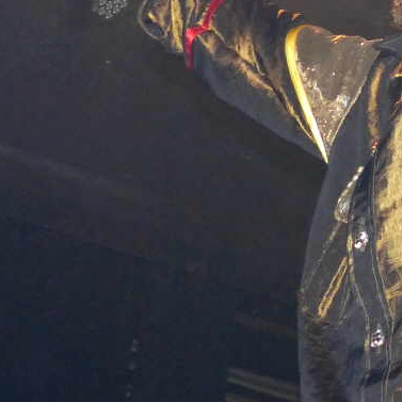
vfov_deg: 14.7
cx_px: 380
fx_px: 1511
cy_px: -80
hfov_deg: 15.0
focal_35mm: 115
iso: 400
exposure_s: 1/60
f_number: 2.8
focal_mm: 8.7
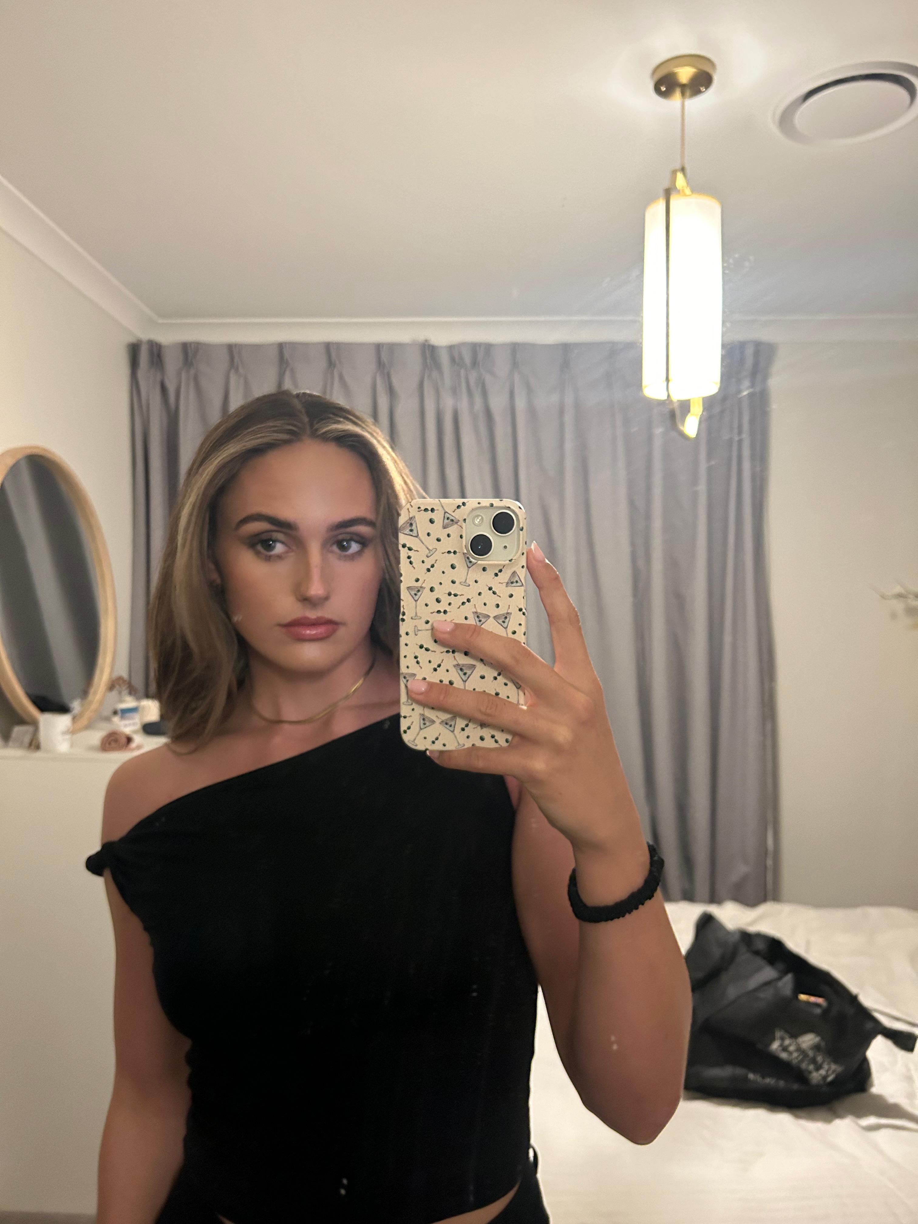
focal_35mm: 26
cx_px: 459
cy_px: 612
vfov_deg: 67.3
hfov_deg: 53.1
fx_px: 919
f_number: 1.5
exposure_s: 1/33
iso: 500
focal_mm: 5.7
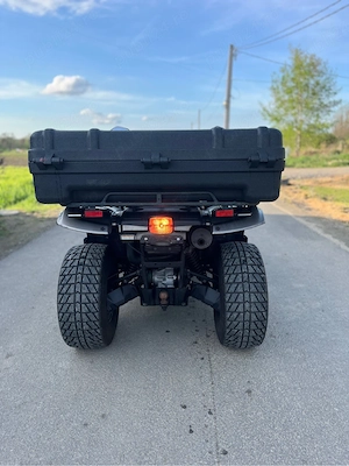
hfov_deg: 53.1
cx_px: 174
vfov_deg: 67.3
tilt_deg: -14.1
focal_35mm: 26
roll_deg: +2.5
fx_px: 350
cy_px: 233
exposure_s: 1/1199
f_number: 1.6
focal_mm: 5.1
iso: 50
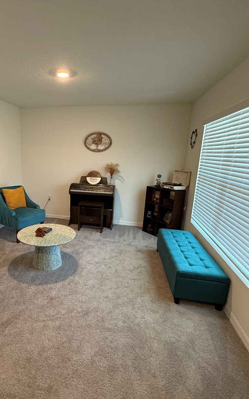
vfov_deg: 85.1
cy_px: 200
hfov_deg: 58.1
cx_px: 79
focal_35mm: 20
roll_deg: -1.3
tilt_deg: -11.8
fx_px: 217
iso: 320
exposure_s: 1/60
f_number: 2.2
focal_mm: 2.22
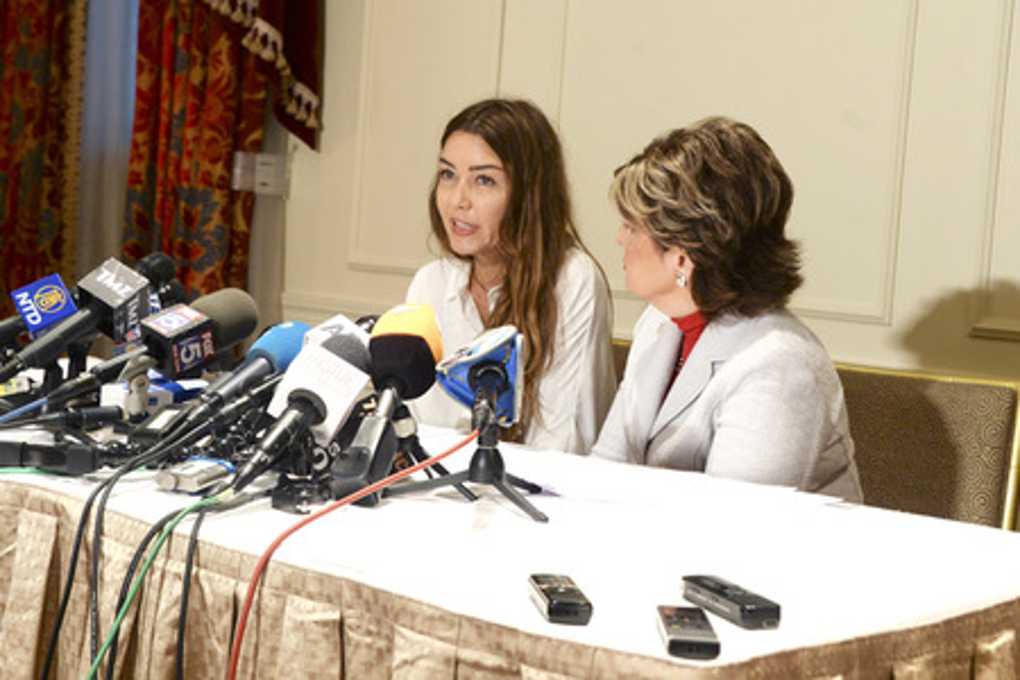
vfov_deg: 28.1
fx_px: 1360
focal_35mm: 48
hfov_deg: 41.1
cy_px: 340
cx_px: 510
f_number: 5
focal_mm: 48
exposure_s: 1/50
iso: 1600
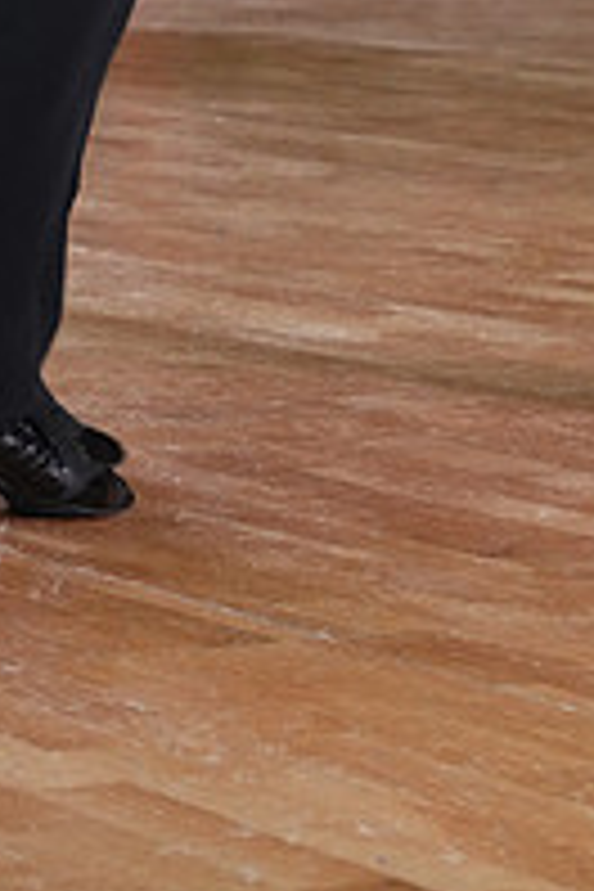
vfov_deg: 8.9
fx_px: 5568
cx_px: -29
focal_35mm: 225
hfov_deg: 6.1
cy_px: -396
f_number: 7.1
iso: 4000
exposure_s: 1/200
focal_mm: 77
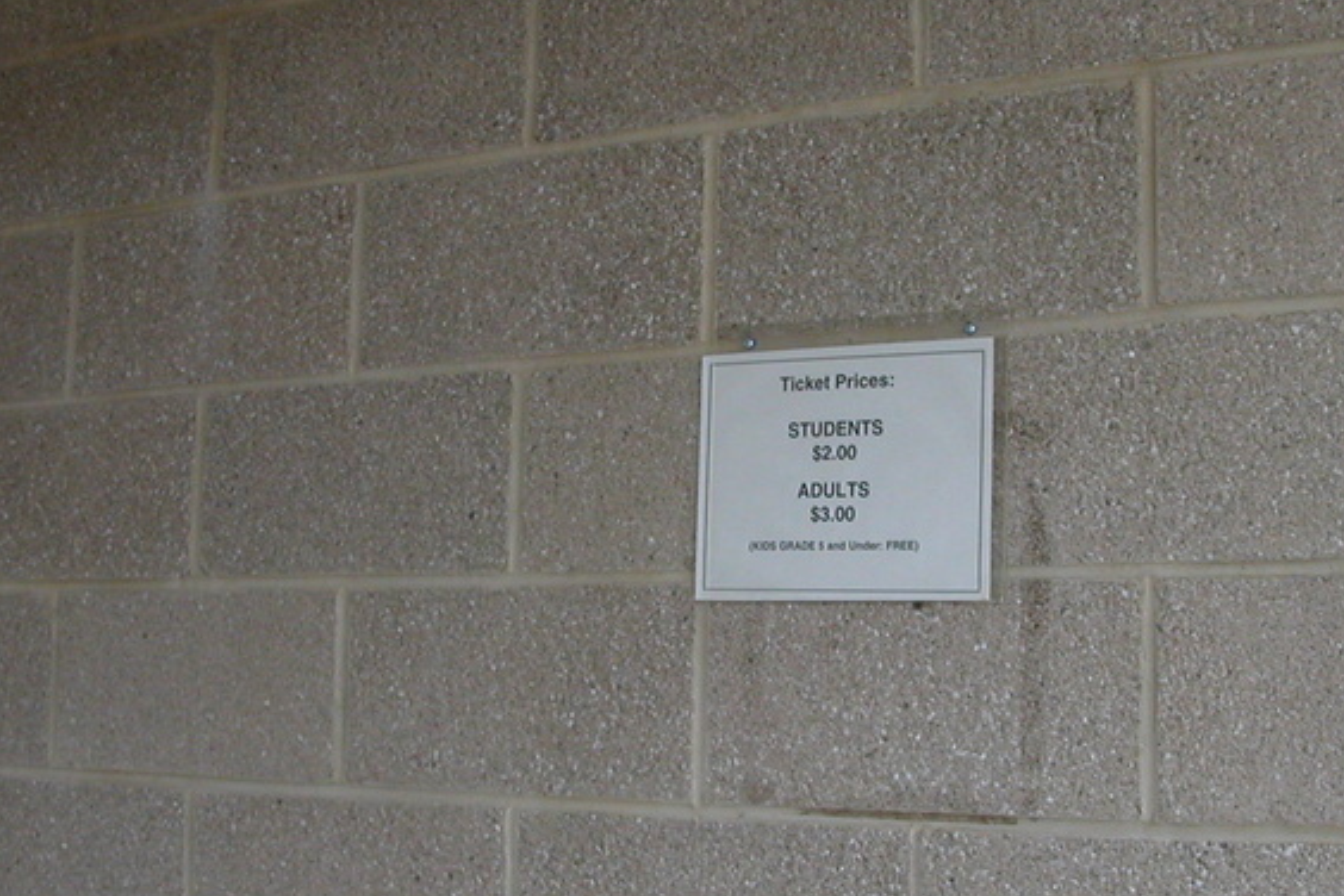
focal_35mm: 54
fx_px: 2016
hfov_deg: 36.8
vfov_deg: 25.0
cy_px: 565
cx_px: 789
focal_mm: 5.6
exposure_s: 1/53.2
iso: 100
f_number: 2.7
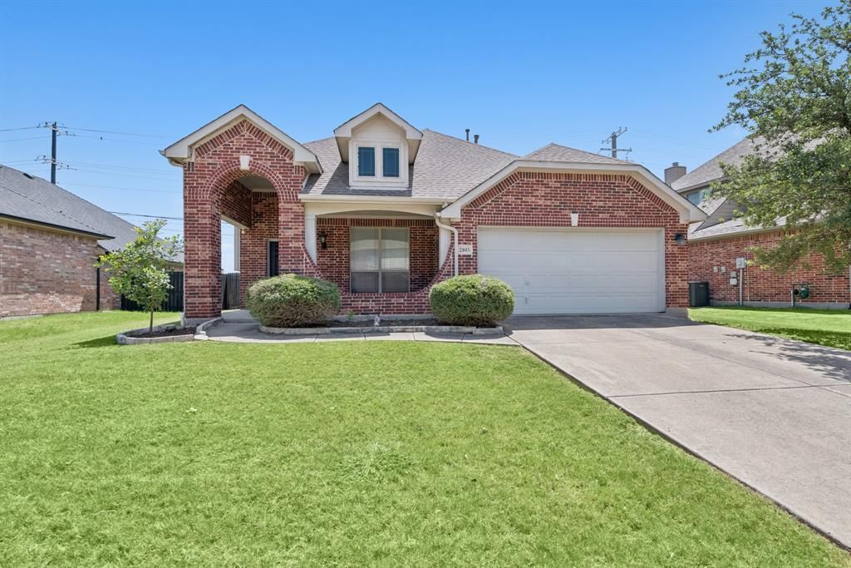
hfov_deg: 90.0
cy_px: 284
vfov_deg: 67.4
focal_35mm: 18
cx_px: 426
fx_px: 426
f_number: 8
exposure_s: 1/1600
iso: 400
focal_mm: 18
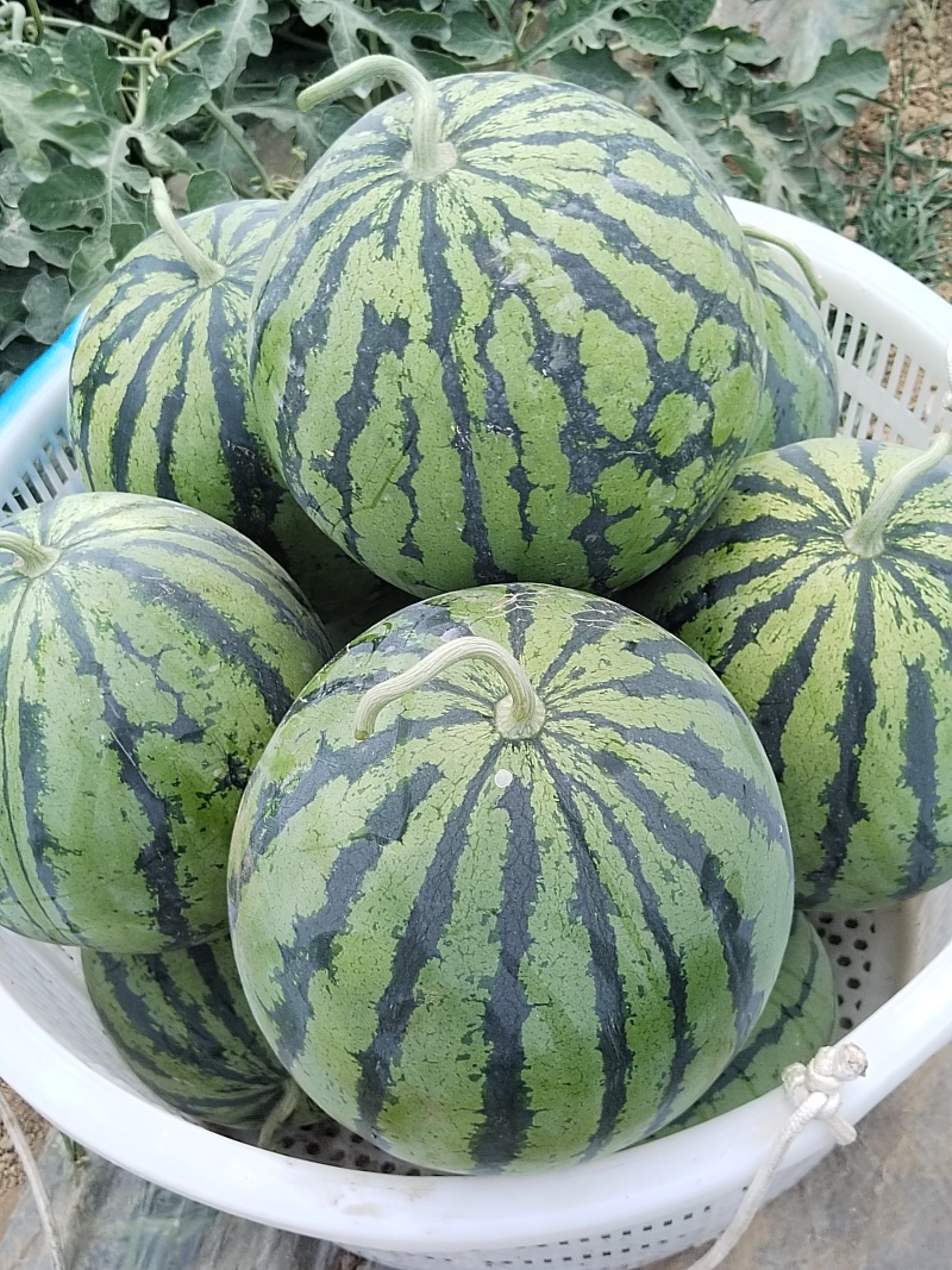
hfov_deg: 28.6
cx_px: 476
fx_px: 1870
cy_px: 635
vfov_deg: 37.5
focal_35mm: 51
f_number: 1.8
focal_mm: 4.75
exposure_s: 1/490
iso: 100
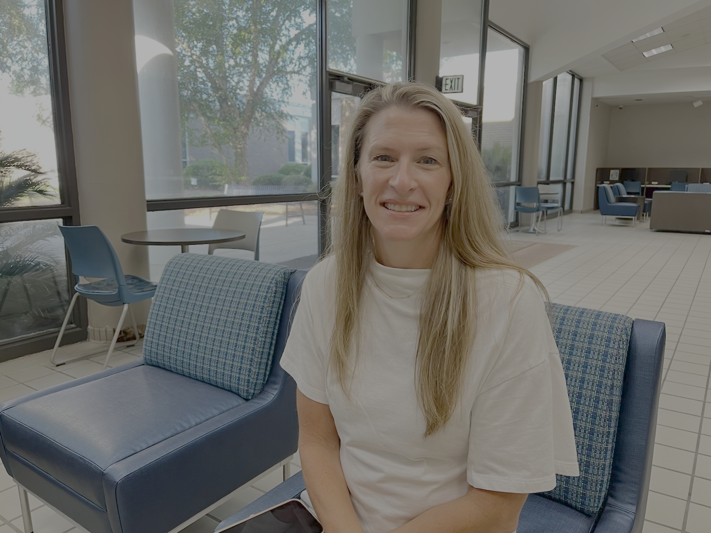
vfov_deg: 53.1
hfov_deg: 67.3
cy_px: 266
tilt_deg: -8.8
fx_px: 534
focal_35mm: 26
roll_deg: +1.0
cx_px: 356
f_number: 1.6
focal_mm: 5.1
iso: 100
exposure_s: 1/60
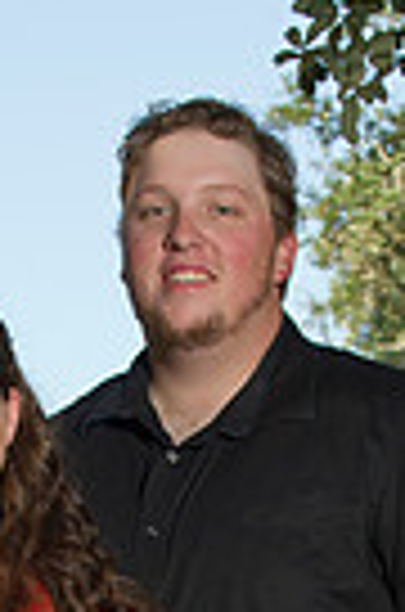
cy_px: 873
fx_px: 4206
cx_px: 52
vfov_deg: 8.2
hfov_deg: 5.5
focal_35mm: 248
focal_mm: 75
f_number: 8
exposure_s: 1/160
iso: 200
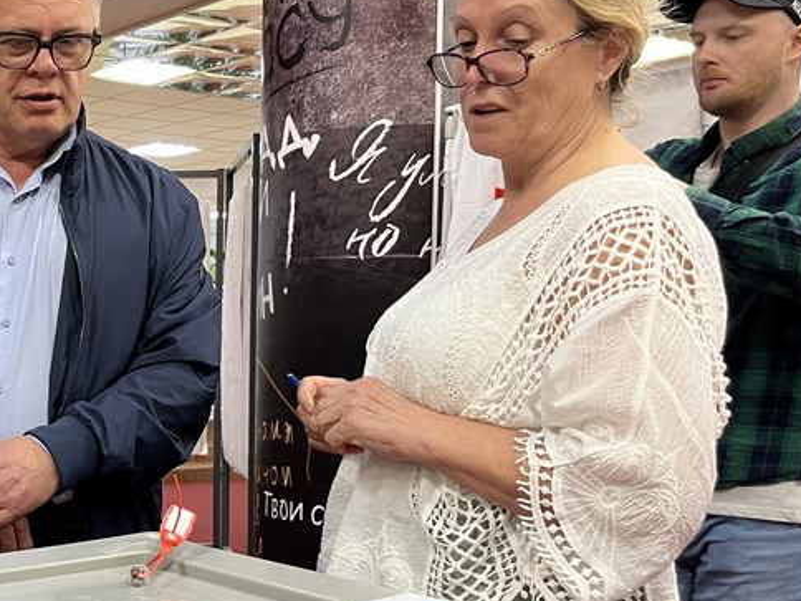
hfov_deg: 32.5
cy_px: 427
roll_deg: -0.2
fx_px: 1273
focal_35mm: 55
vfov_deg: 26.3
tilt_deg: -3.2
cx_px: 25
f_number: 1.6
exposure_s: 1/50
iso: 80
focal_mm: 5.1
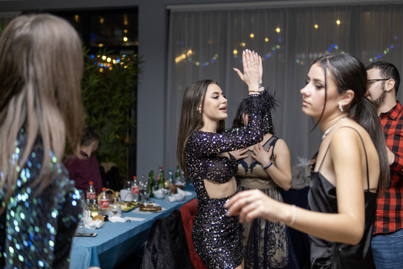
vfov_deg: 29.9
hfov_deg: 43.6
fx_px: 504
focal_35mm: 45
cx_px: 202
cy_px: 134
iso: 500
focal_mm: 30
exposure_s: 1/200
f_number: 1.4
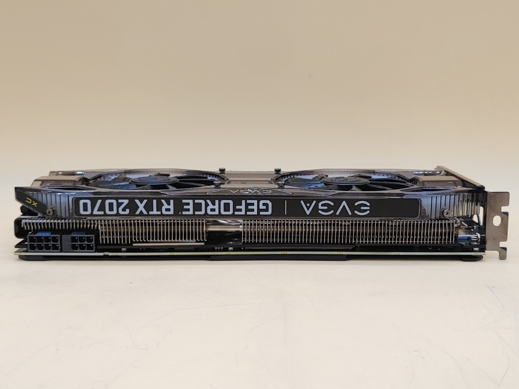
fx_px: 660
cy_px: 194
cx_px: 260
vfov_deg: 32.9
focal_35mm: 44
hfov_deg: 42.9
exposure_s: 1/97
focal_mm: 4.36
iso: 50
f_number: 1.8
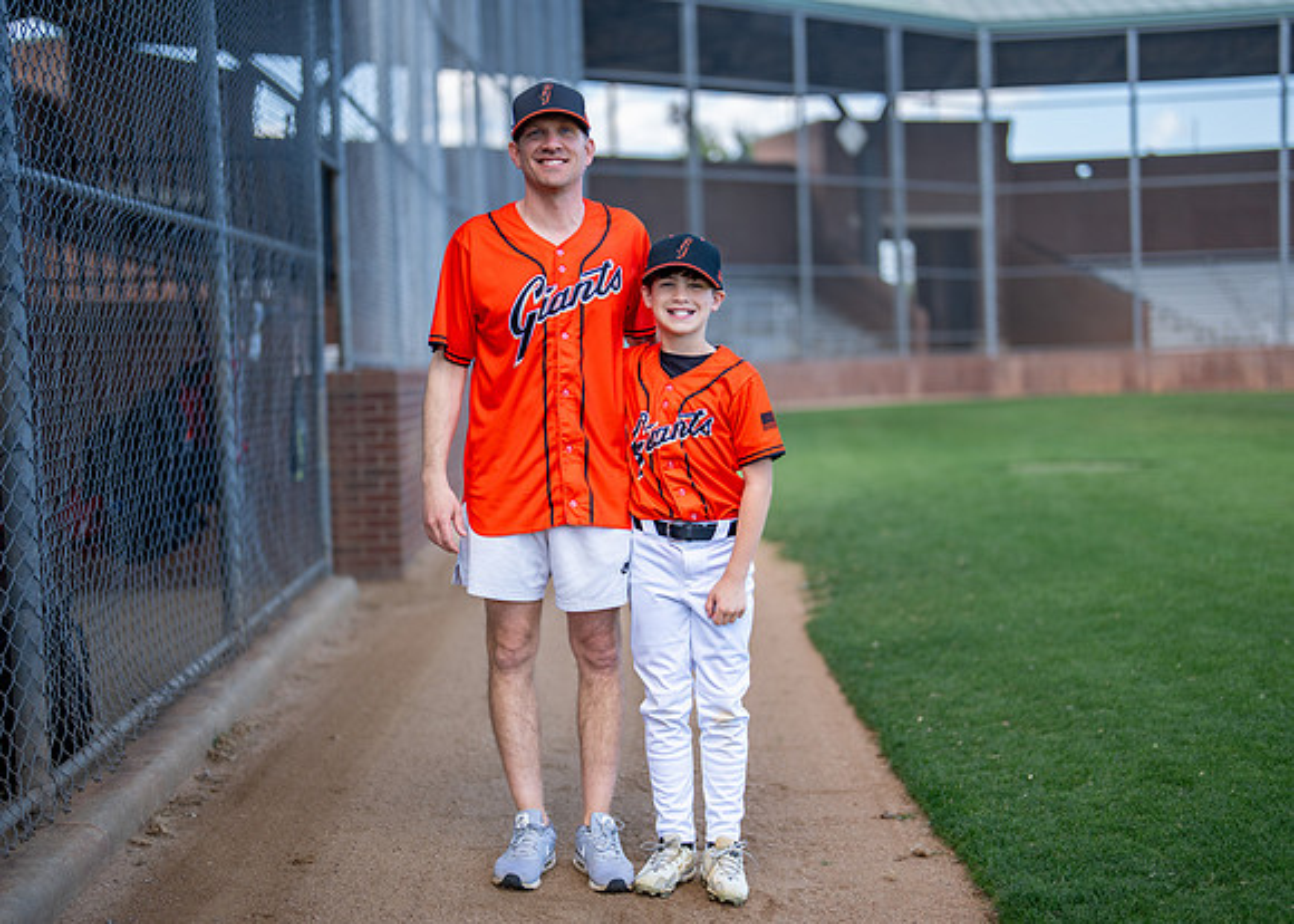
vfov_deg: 25.3
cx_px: 627
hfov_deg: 34.9
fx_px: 2061
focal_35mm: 56
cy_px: 491
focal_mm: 50
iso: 125
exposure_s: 1/2000
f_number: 1.2
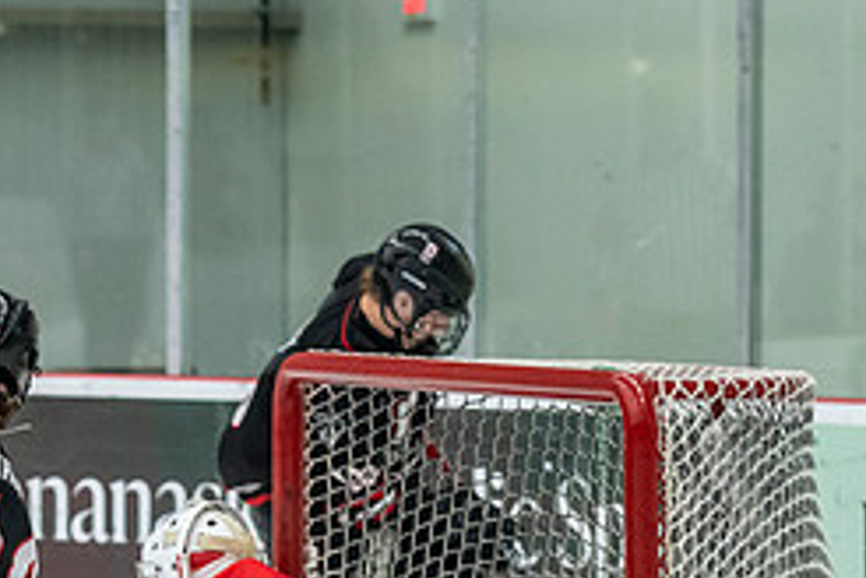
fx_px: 7866
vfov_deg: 4.2
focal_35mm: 327
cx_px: 103
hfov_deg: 6.3
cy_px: 658
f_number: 3.2
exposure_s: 1/640
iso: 2000
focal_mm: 100
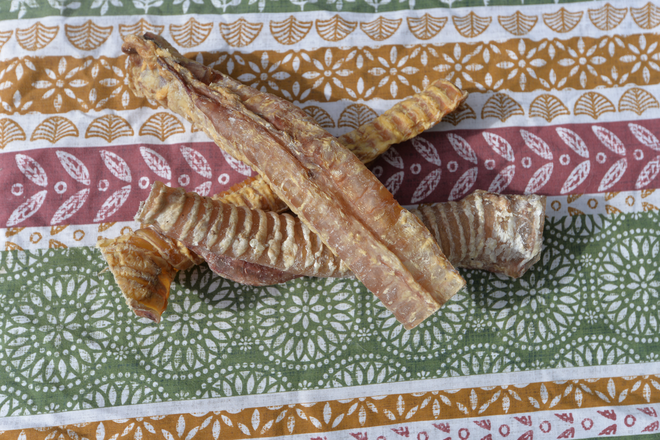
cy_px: 220
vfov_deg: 37.9
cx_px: 330
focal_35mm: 35
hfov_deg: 54.4
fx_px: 642
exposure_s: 1/250
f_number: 8
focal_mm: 35
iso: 200
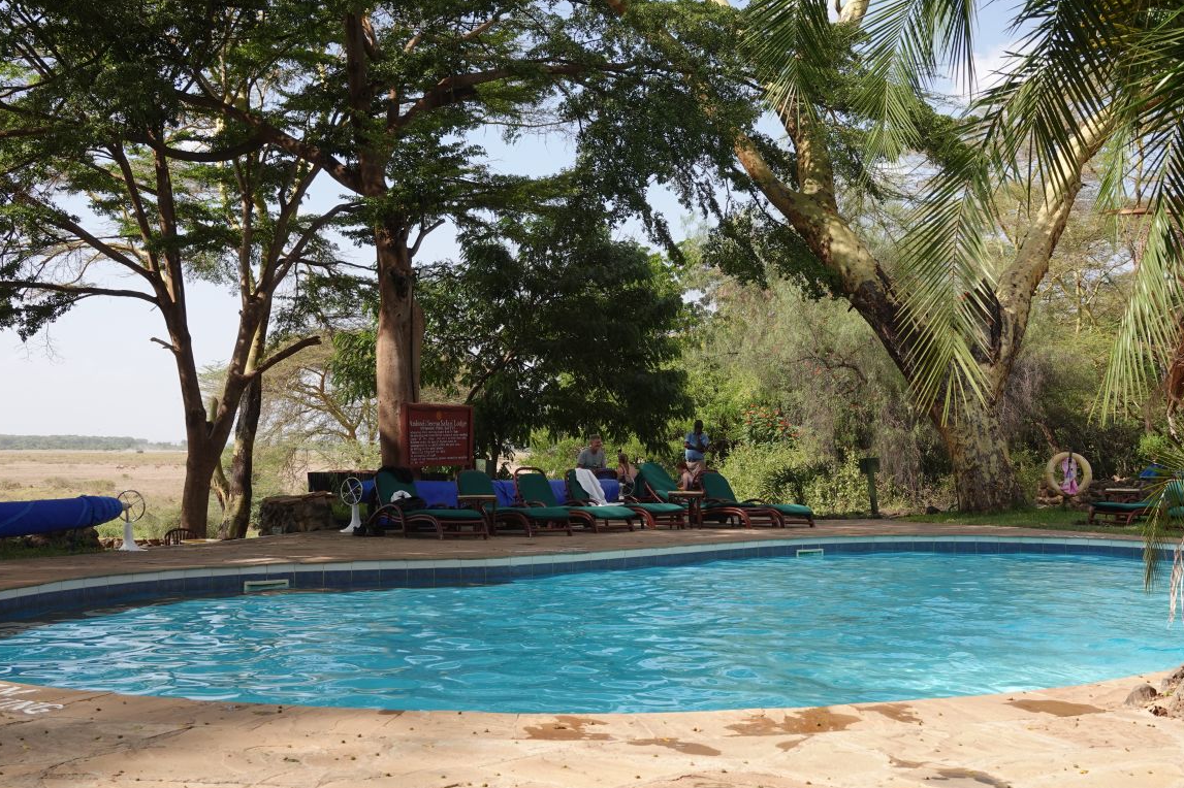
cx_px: 577
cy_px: 407
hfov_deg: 43.6
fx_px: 1479
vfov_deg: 29.8
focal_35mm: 45
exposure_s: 1/400
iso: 100
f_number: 4
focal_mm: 15.73
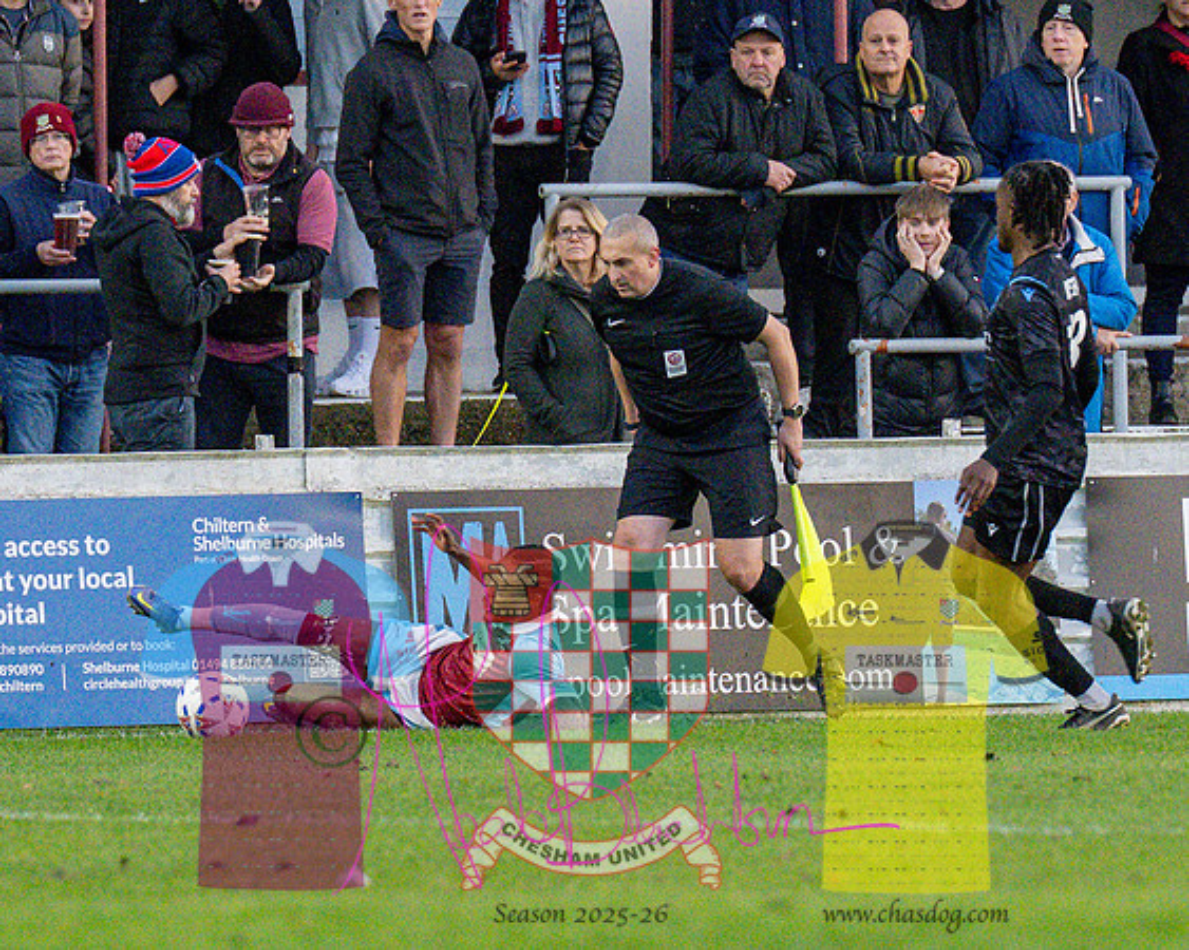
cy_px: 657
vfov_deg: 2.4
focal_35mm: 636
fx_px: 22377
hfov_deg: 3.0
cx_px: 433
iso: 4000
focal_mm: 200
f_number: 4
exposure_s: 1/1250
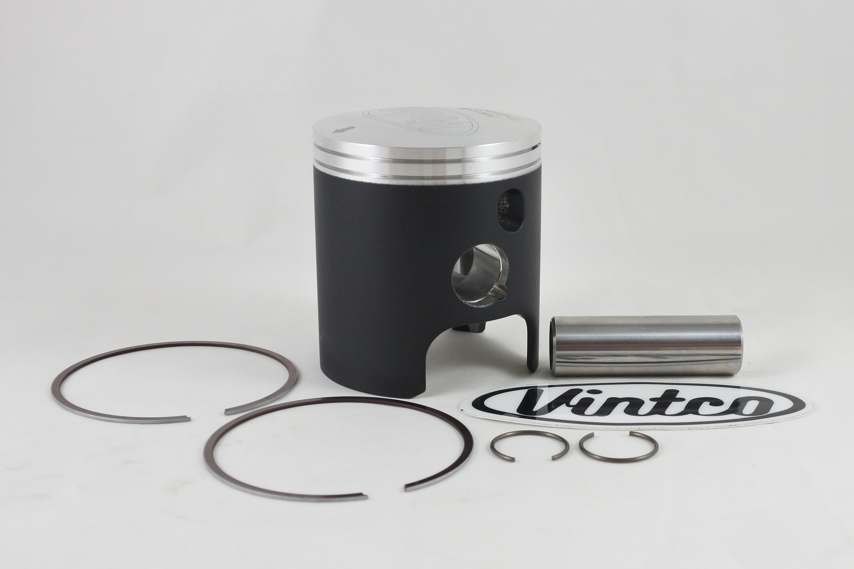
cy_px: 284
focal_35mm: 40
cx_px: 427
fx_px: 949
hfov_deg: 48.5
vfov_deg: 33.4
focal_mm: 15
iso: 400
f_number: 4.2
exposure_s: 1/125
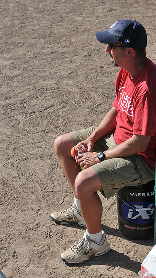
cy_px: 136
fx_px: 744
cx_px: 89
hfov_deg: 12.0
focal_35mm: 101
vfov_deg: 21.2
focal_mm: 62
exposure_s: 1/500
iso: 200
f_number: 8
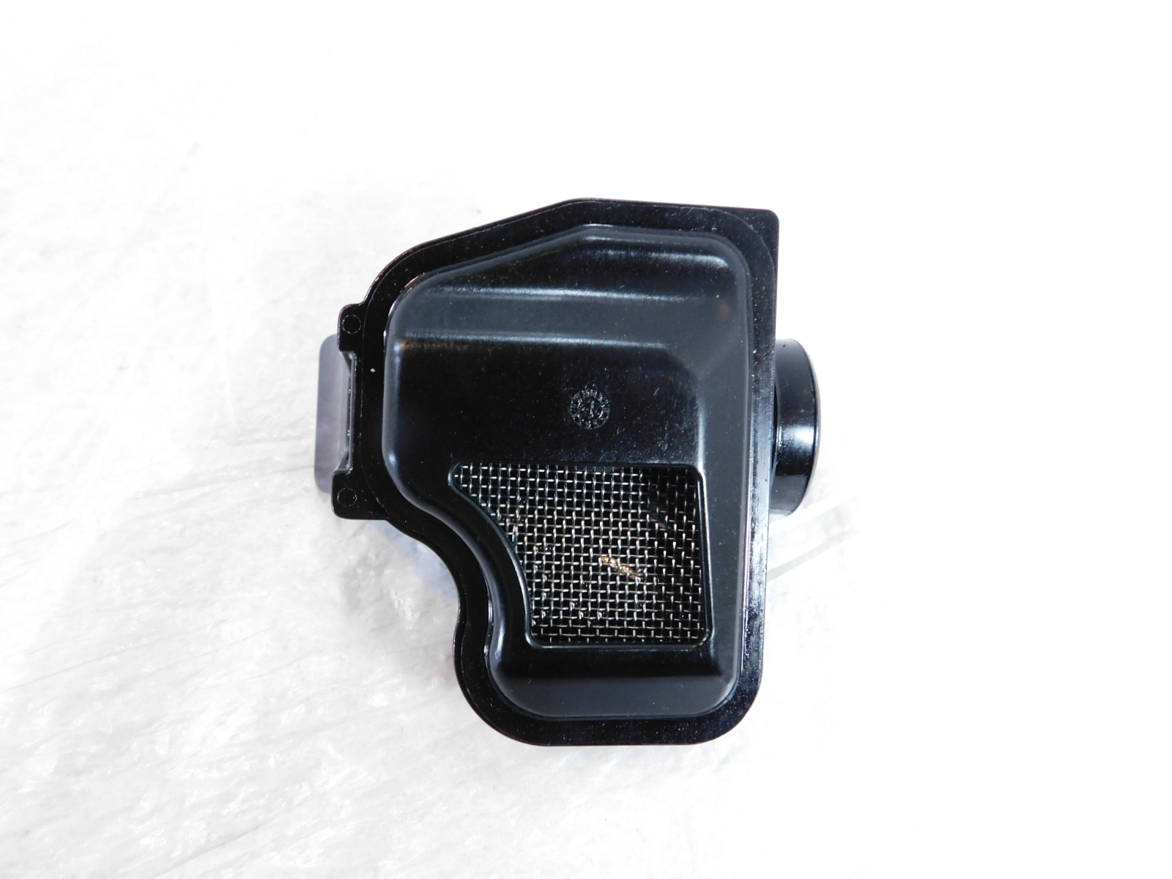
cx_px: 586
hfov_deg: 73.9
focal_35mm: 23
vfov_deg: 58.9
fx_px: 779
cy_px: 440
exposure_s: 1/30
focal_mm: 4
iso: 280
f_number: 3
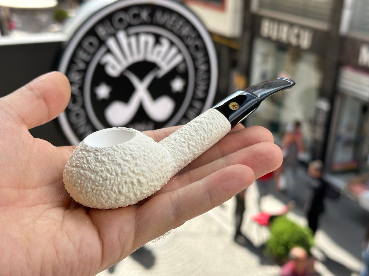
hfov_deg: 39.7
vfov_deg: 30.3
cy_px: 138
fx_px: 512
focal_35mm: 48
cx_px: 184
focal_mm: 6.86
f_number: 1.78
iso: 64
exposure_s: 1/1272
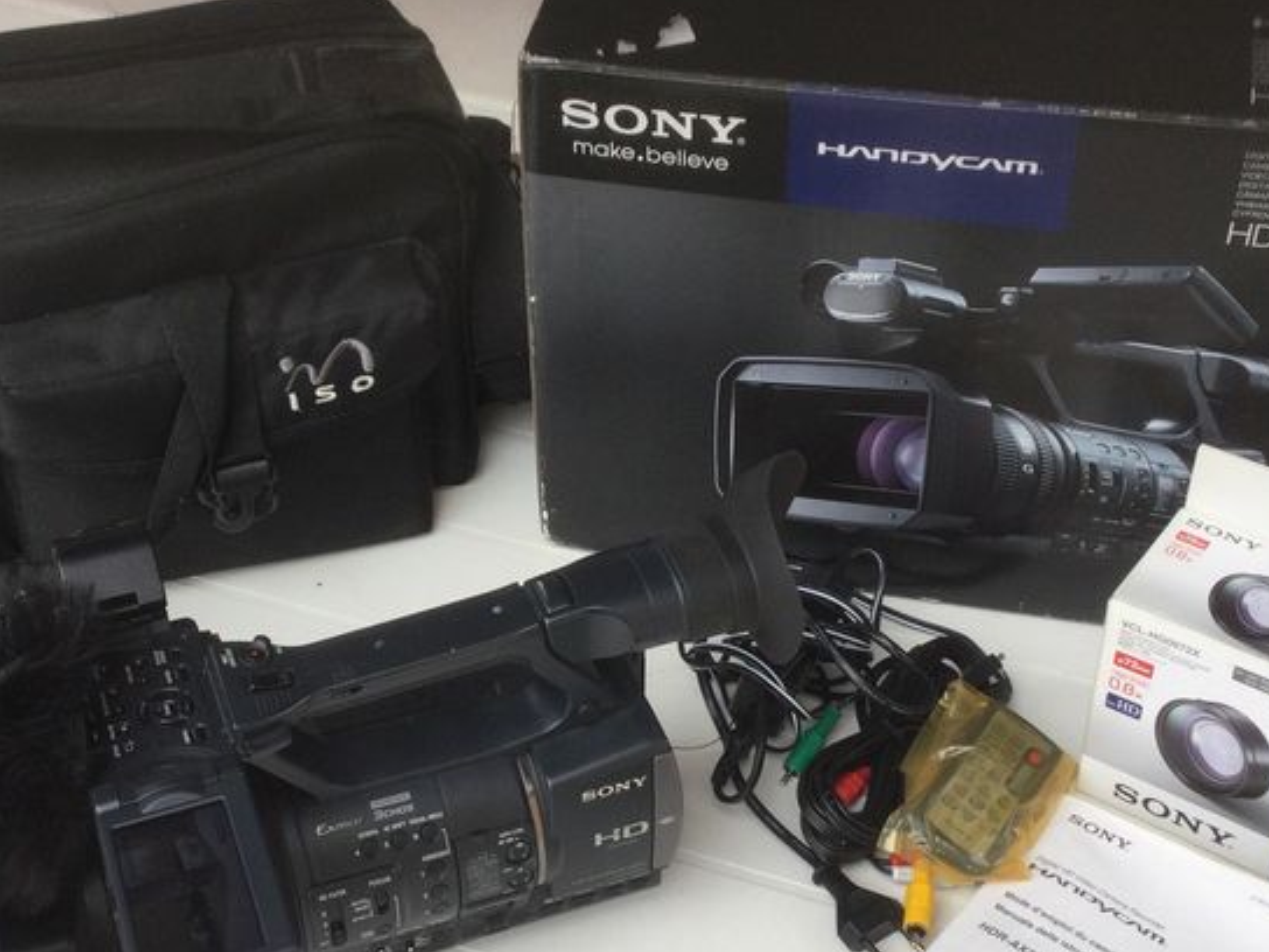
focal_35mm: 57
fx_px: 2090
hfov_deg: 33.7
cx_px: 562
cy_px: 490
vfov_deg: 25.7
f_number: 2.4
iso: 25
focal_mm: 3.3
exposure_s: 1/100
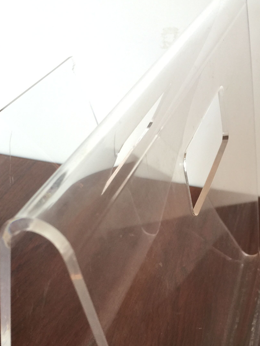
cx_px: 111
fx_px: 441
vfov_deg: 42.2
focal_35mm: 44
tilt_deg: -39.6
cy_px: 241
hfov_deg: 32.8
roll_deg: +3.9
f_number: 2.2
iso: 64
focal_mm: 4.15
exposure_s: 1/33
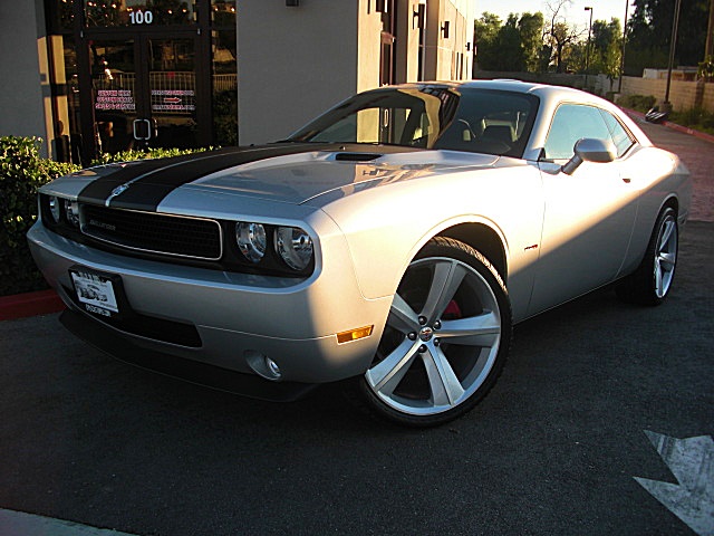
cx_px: 357
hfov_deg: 51.4
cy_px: 268
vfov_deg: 39.7
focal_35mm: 36
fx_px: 743
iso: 50
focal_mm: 6.3
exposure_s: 1/400
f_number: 2.8
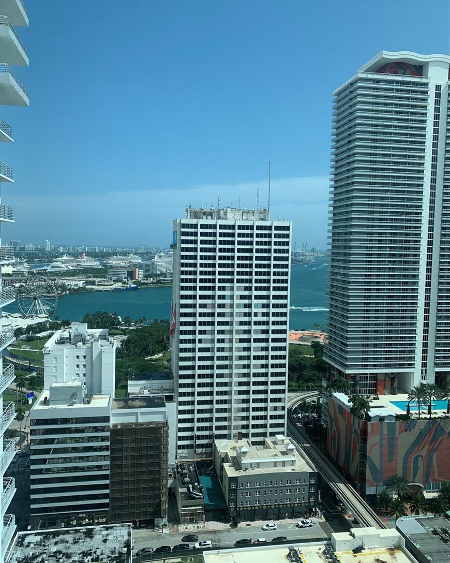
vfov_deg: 62.2
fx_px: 466
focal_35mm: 28
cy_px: 284
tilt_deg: -2.1
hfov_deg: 51.5
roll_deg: -0.6
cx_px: 218
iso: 25
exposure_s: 1/2915
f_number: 1.8
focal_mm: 4.25
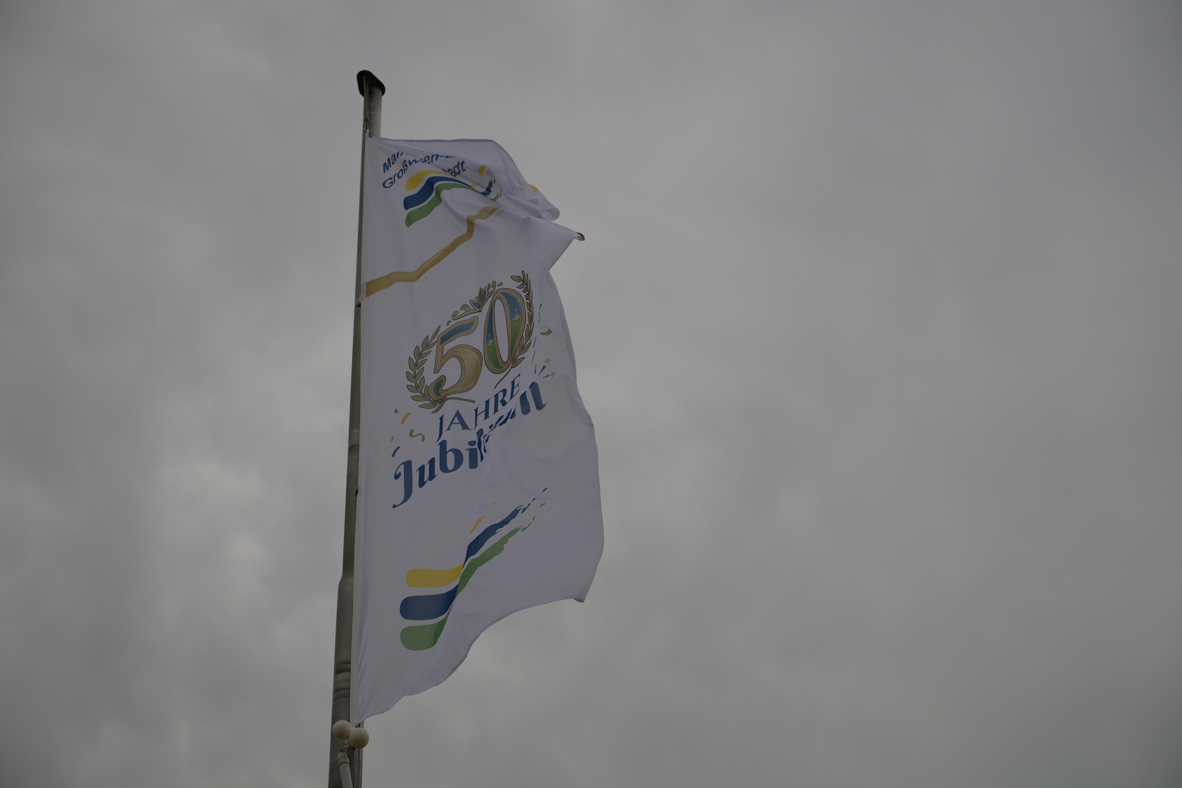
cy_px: 394
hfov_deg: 40.3
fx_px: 1609
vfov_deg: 27.5
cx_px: 591
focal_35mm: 49
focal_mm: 49
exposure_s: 1/1600
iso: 400
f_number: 2.8
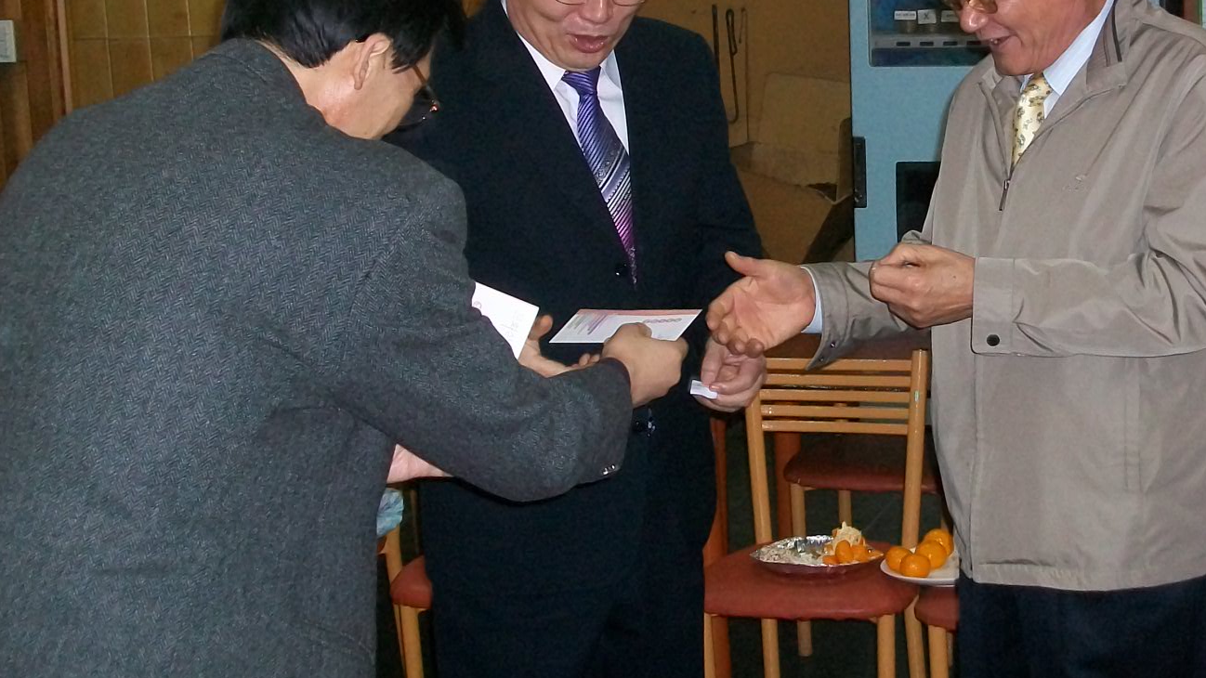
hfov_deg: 36.9
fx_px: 1759
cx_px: 920
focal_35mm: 55
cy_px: 163
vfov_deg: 21.6
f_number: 2.8
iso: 160
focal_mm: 5.7
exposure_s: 1/60
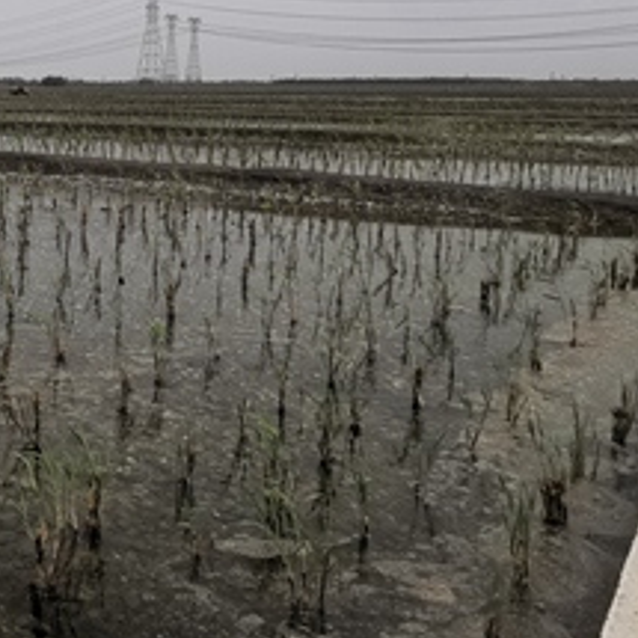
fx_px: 959
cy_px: 177
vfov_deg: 36.1
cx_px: -47
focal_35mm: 46
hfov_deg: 32.7
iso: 50
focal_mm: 2.35
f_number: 2.2
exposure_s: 1/1629
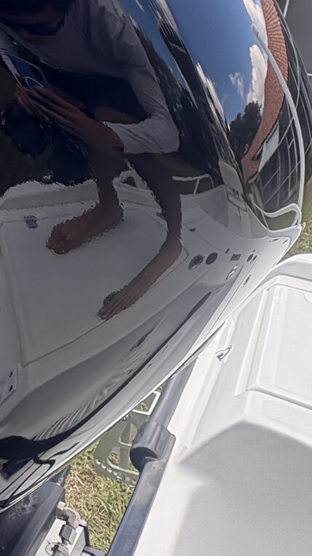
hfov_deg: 25.3
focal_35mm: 40
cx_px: -100
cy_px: 126
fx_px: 588
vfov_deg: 48.2
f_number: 2.2
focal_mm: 2.22
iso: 64
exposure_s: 1/145
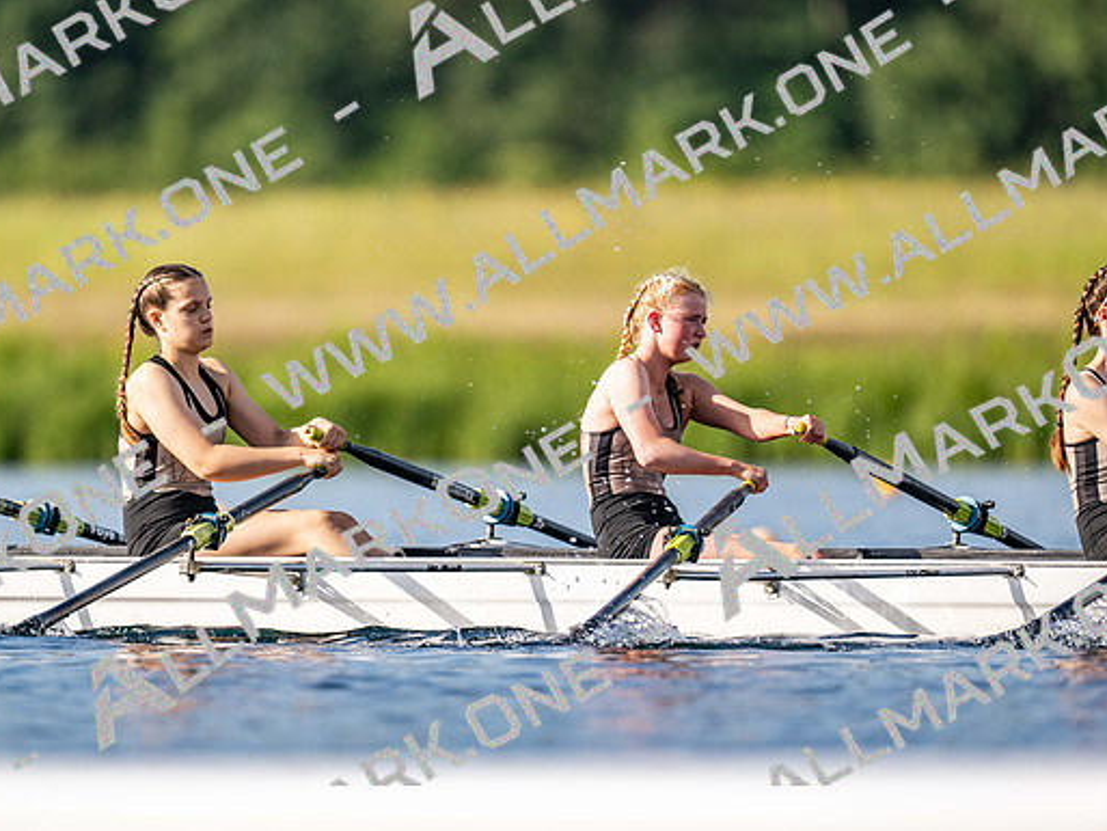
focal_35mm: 652
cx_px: 529
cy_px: 416
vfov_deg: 2.3
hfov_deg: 3.0
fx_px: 20855
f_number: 4
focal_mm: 600
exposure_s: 1/2500
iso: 280
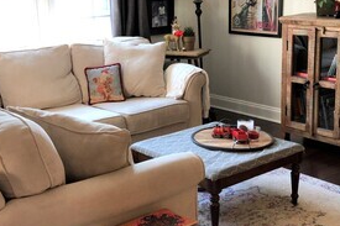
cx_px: 174
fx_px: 500
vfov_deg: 25.5
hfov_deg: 37.5
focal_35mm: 53
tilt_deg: -15.8
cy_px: 117
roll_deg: -1.4
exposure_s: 1/17
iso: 40
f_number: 1.8
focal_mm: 3.99
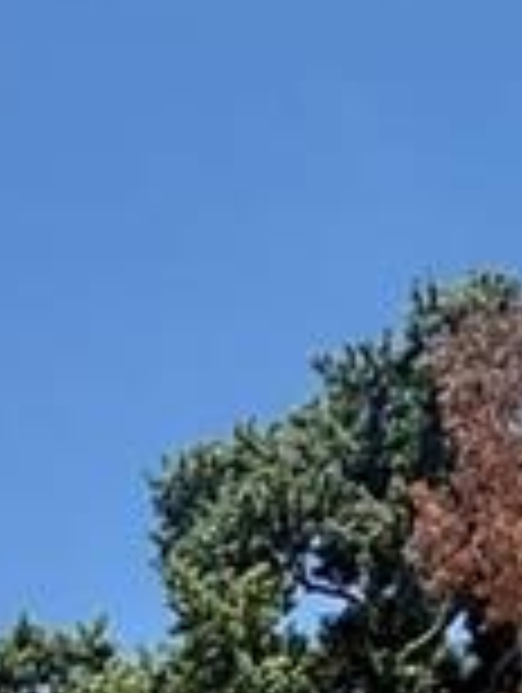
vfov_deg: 14.1
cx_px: -261
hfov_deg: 12.9
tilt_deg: +5.3
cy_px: 1521
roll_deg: -0.9
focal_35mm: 109
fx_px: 2186
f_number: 2.2
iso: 50
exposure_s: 1/2841
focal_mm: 2.22
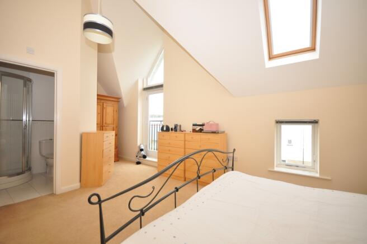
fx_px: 153
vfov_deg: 77.2
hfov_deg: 100.4
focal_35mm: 15
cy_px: 122
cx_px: 184
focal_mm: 10
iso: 200
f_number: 4
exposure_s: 1/10
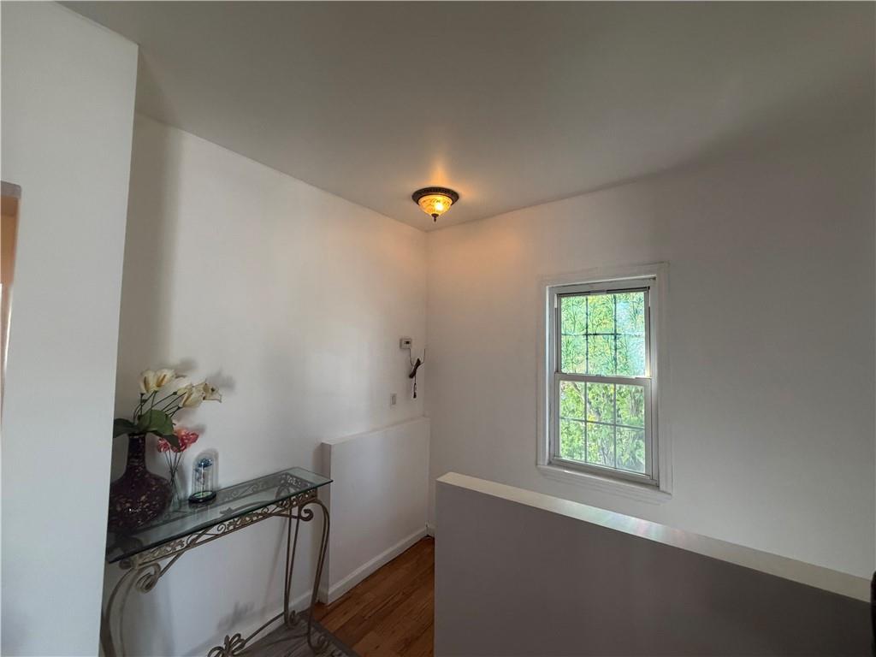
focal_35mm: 14
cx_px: 438
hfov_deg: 102.1
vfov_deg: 85.7
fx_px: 354
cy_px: 328
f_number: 2.2
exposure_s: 1/120
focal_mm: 2.22
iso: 320
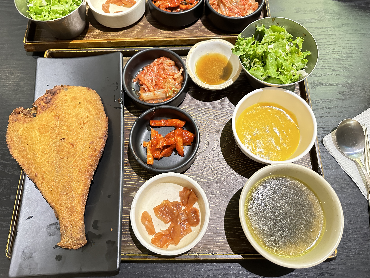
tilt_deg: -70.4
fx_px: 257
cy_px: 139
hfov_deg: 71.6
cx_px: 185
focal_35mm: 24
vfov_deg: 56.8
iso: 1000
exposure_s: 1/40
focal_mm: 6.86
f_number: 1.78
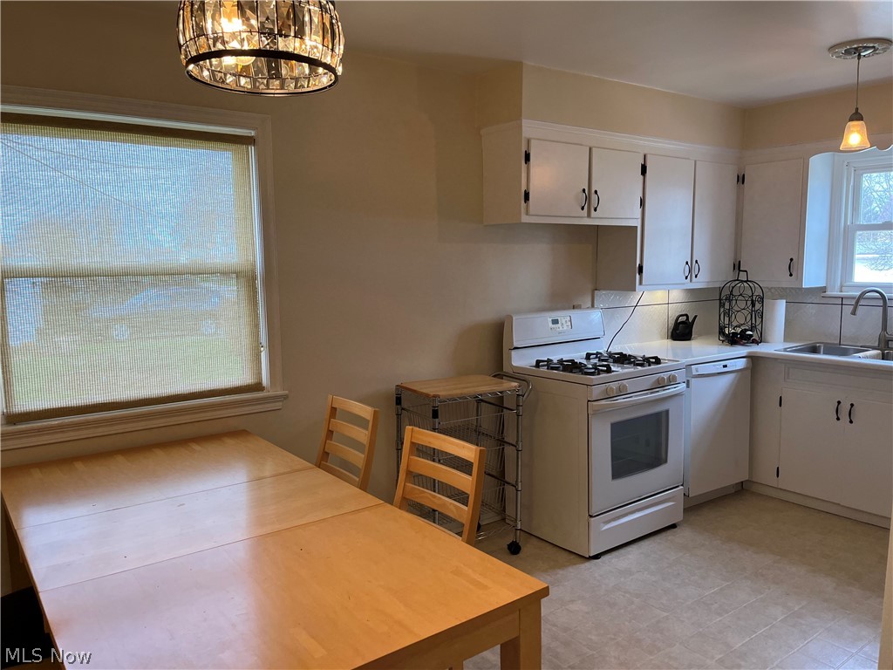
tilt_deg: -6.4
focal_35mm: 26
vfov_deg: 53.1
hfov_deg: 67.3
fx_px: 671
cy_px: 335
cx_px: 446
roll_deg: +1.0
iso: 100
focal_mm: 5.1
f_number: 1.6
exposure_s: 1/120
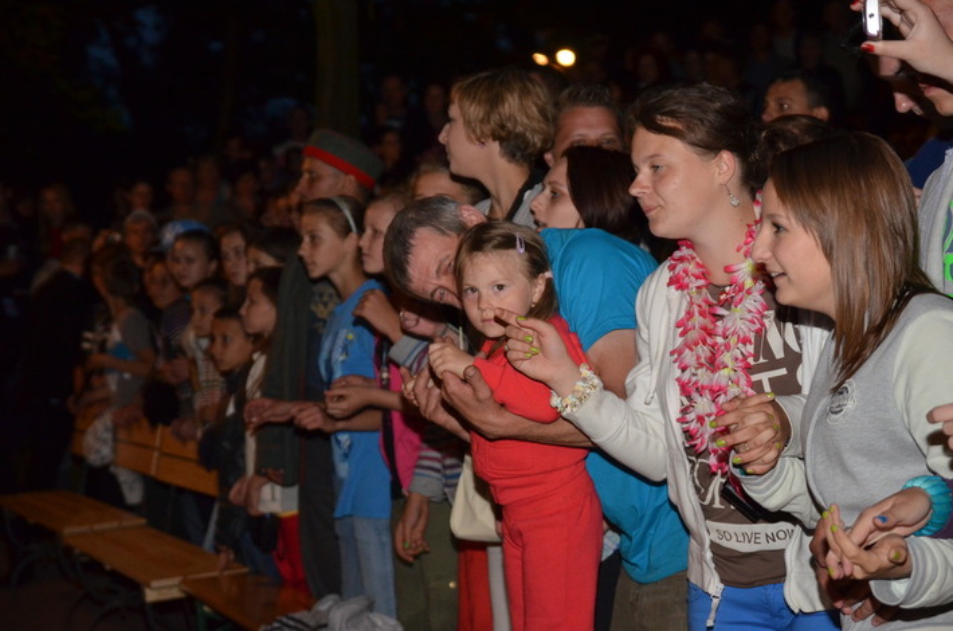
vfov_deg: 16.5
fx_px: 2179
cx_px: 476
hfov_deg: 24.7
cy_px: 316
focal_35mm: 82
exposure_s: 1/60
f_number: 3.8
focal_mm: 55
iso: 1600
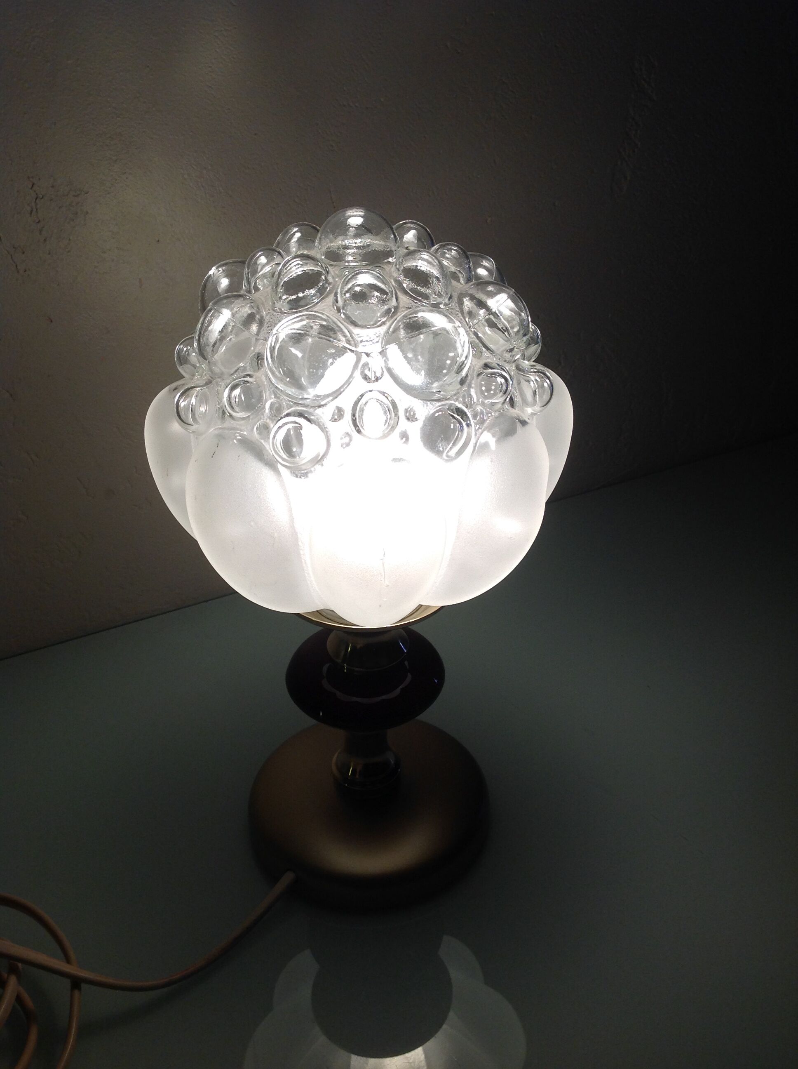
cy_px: 534
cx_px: 399
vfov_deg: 52.7
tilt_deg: -29.9
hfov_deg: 40.6
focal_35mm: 35
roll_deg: +2.6
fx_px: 1079
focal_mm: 4.28
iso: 64
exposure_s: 1/100
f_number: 2.4
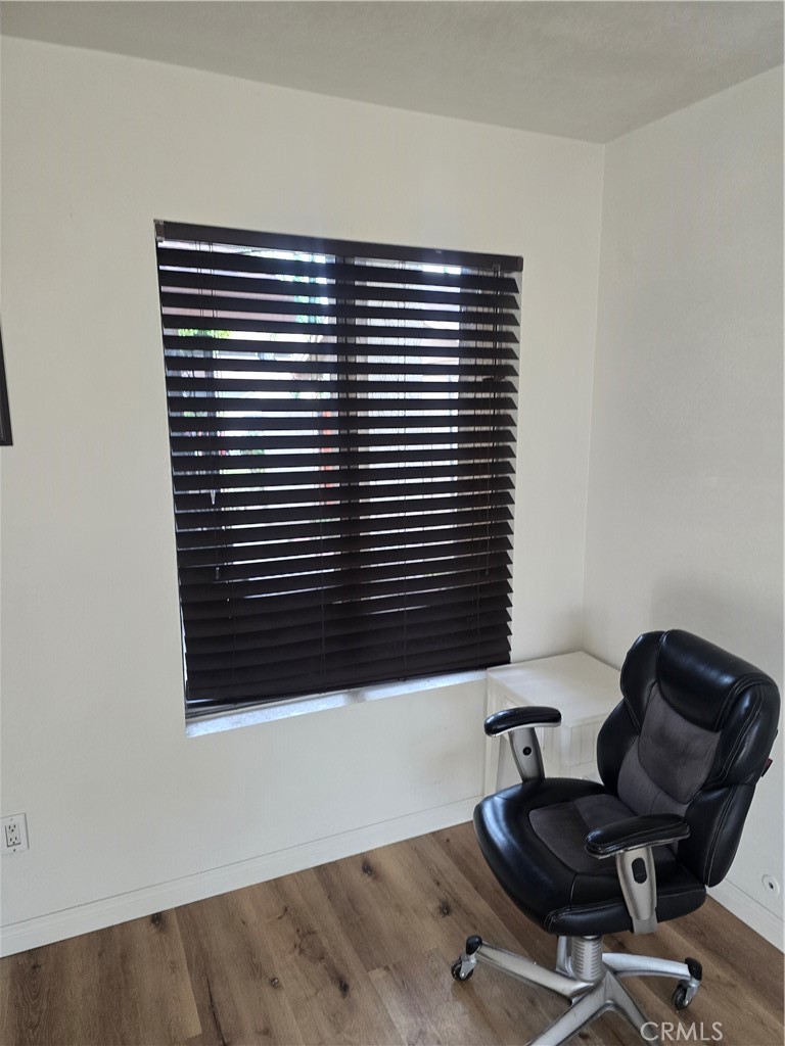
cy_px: 523
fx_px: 695
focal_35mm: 23
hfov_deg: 58.9
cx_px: 392
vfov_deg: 73.9
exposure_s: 1/120
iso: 250
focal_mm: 6.3
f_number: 1.7
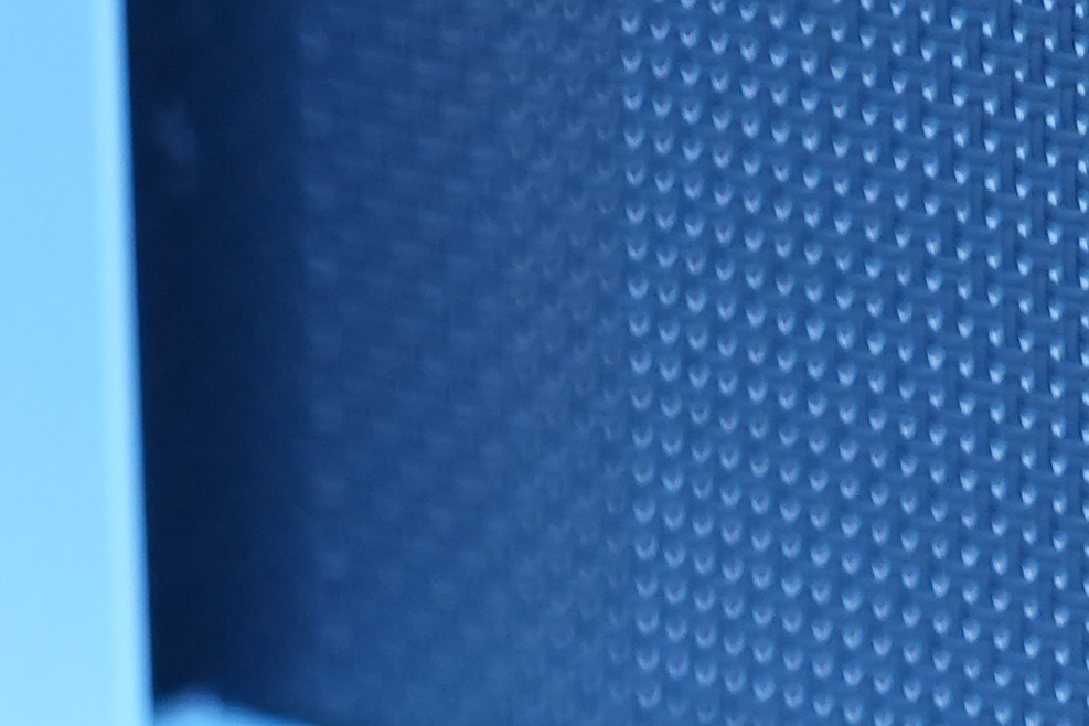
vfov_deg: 2.7
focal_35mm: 497
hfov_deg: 4.1
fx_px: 15033
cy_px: 2306
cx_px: 565
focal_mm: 70
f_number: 4
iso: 800
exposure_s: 1/60
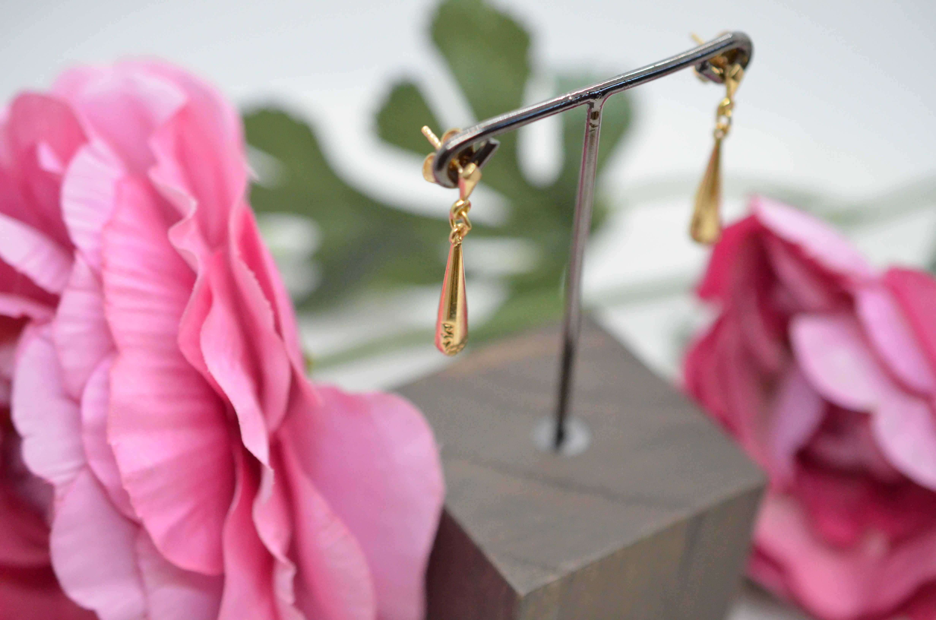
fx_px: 1557
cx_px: 468
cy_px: 310
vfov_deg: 22.5
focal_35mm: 60
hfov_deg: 33.5
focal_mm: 40
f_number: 4
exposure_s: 1/2000
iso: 3200
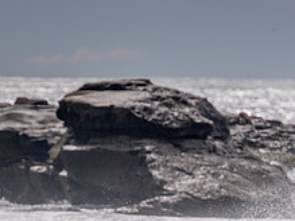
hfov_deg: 1.0
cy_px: 259
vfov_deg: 0.7
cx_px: 322
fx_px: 17341
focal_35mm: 2036
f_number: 11
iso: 400
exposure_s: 1/2000
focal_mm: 800
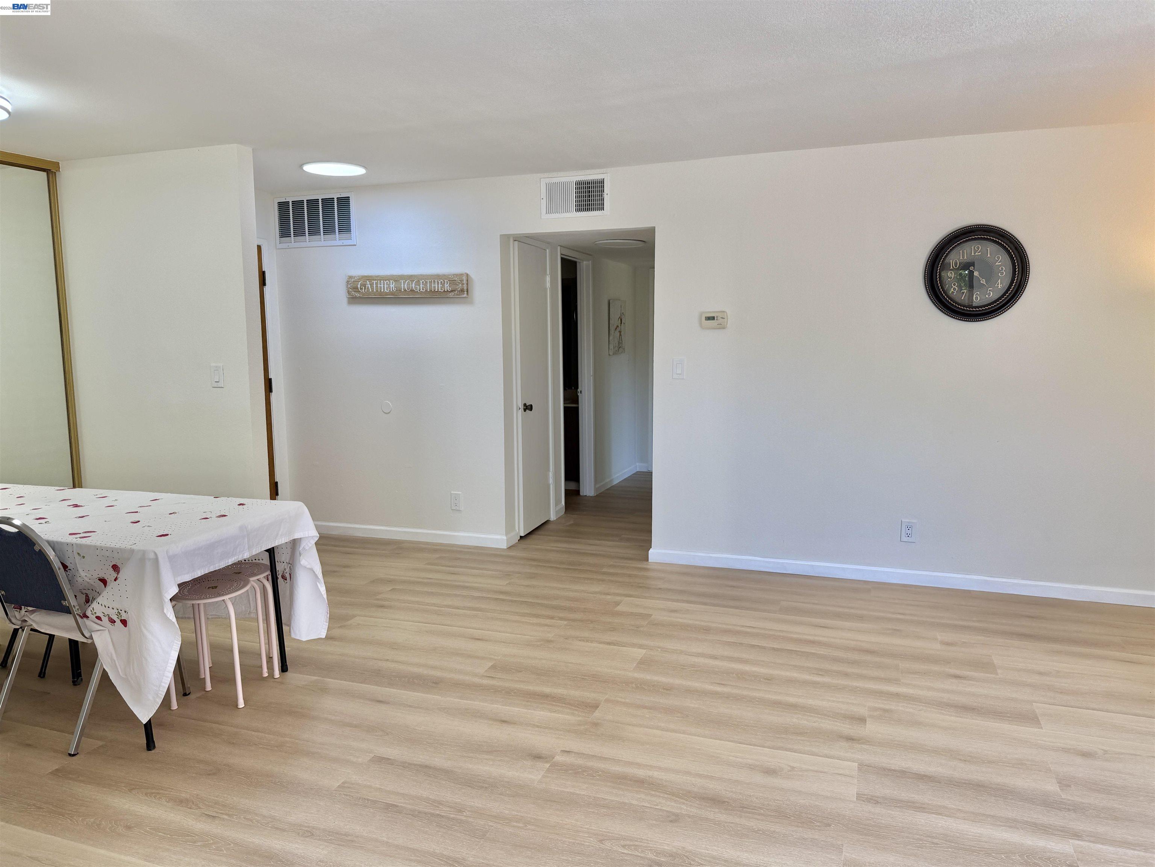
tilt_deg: -6.5
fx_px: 801
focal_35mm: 24
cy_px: 434
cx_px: 578
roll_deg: +0.3
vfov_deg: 56.8
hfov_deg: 71.6
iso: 80
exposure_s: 1/166
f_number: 1.78
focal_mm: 6.76
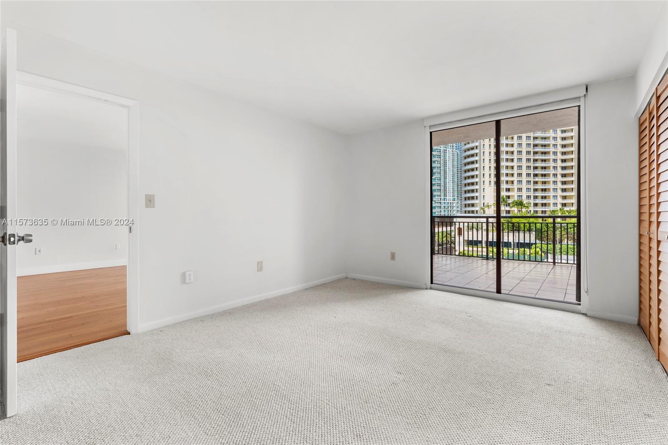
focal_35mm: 16
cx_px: 334
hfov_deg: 95.0
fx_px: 306
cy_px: 222
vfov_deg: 72.0
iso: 250
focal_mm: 16.5
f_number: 9
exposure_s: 1/2.5
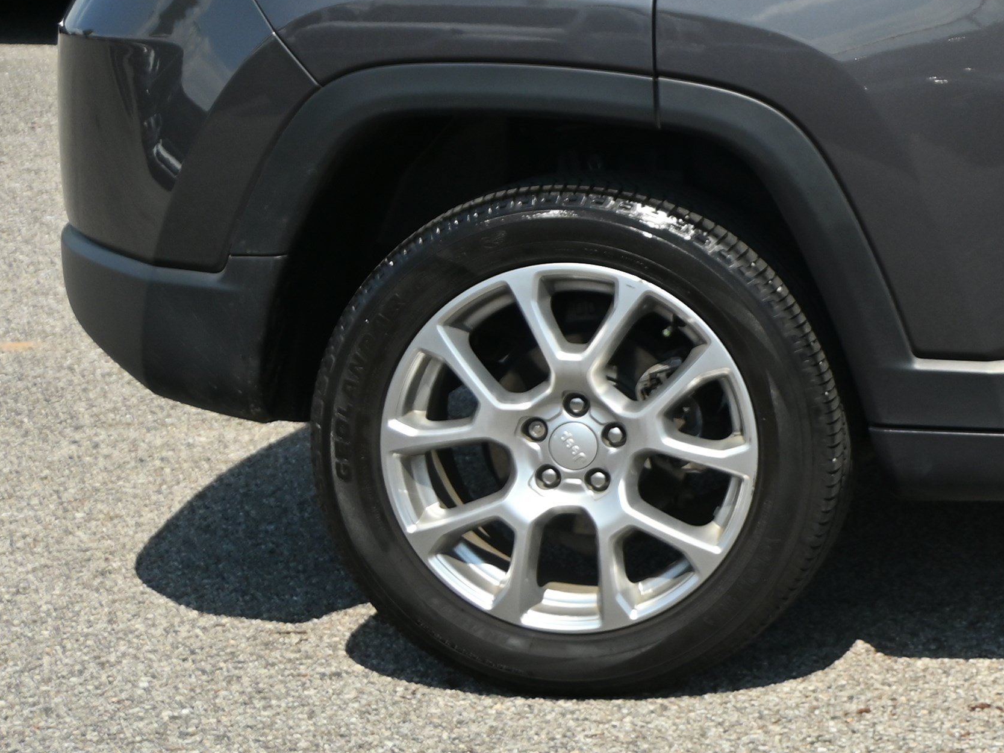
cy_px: 30
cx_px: 1589
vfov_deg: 13.5
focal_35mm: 108
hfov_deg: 16.3
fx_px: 3144
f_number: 4.5
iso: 100
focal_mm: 22.5
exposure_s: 1/500
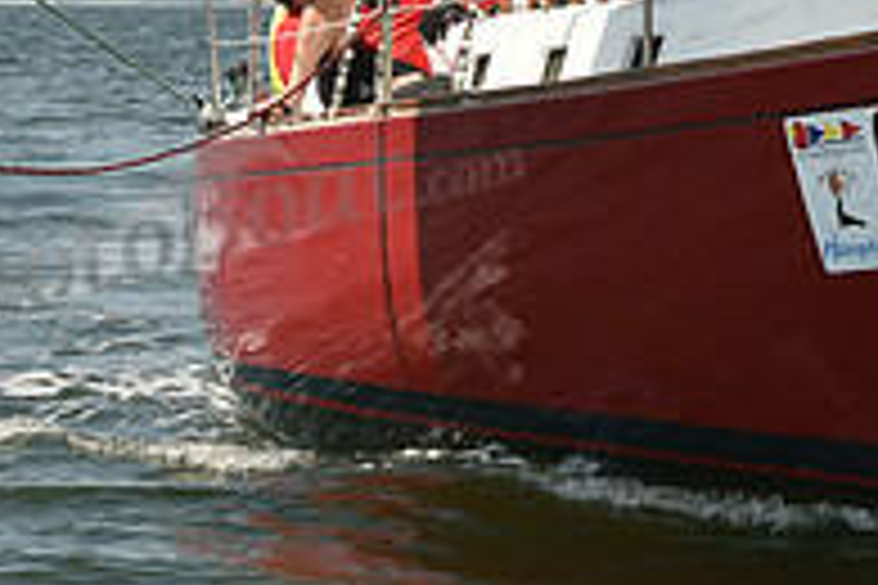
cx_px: 761
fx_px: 5072
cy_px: -70
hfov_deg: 9.9
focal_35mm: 208
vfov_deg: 6.6
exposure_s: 1/1250
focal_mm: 70
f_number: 8
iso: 320
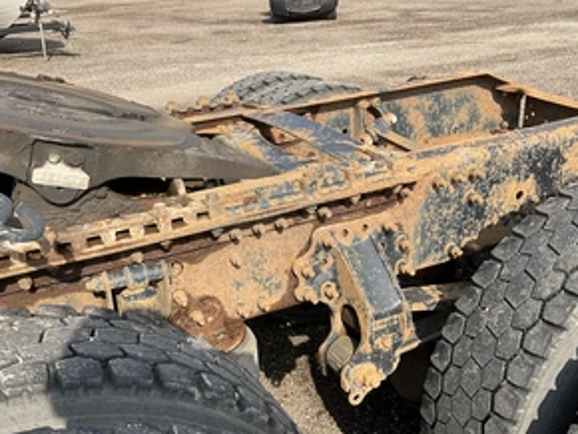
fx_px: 668
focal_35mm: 40
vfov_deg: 35.7
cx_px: 273
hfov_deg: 46.7
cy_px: 281
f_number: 1.8
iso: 25
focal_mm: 3
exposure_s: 1/804
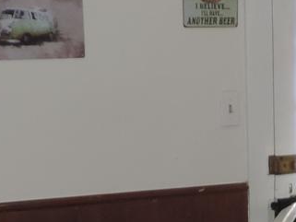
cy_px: 248
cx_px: 466
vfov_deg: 9.6
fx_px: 1309
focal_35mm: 153
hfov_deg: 12.2
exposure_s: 1/50
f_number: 3
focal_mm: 4.3
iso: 80
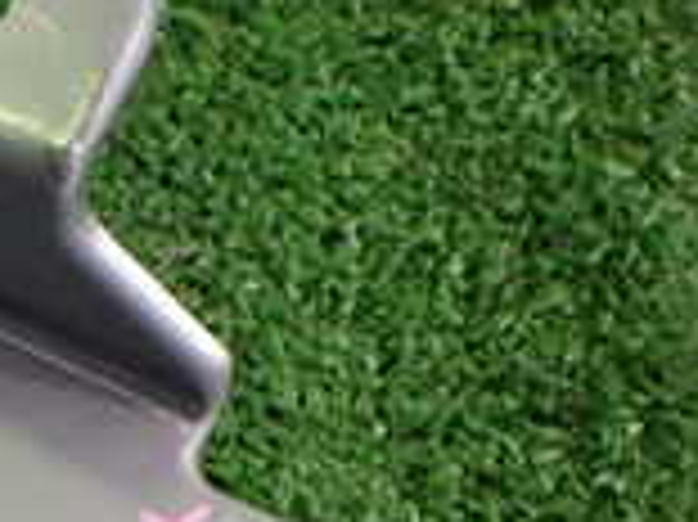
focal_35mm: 116
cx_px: -23
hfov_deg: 16.6
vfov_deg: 12.4
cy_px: 684
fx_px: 2337
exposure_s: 1/125
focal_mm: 5.4
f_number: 2.3
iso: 640
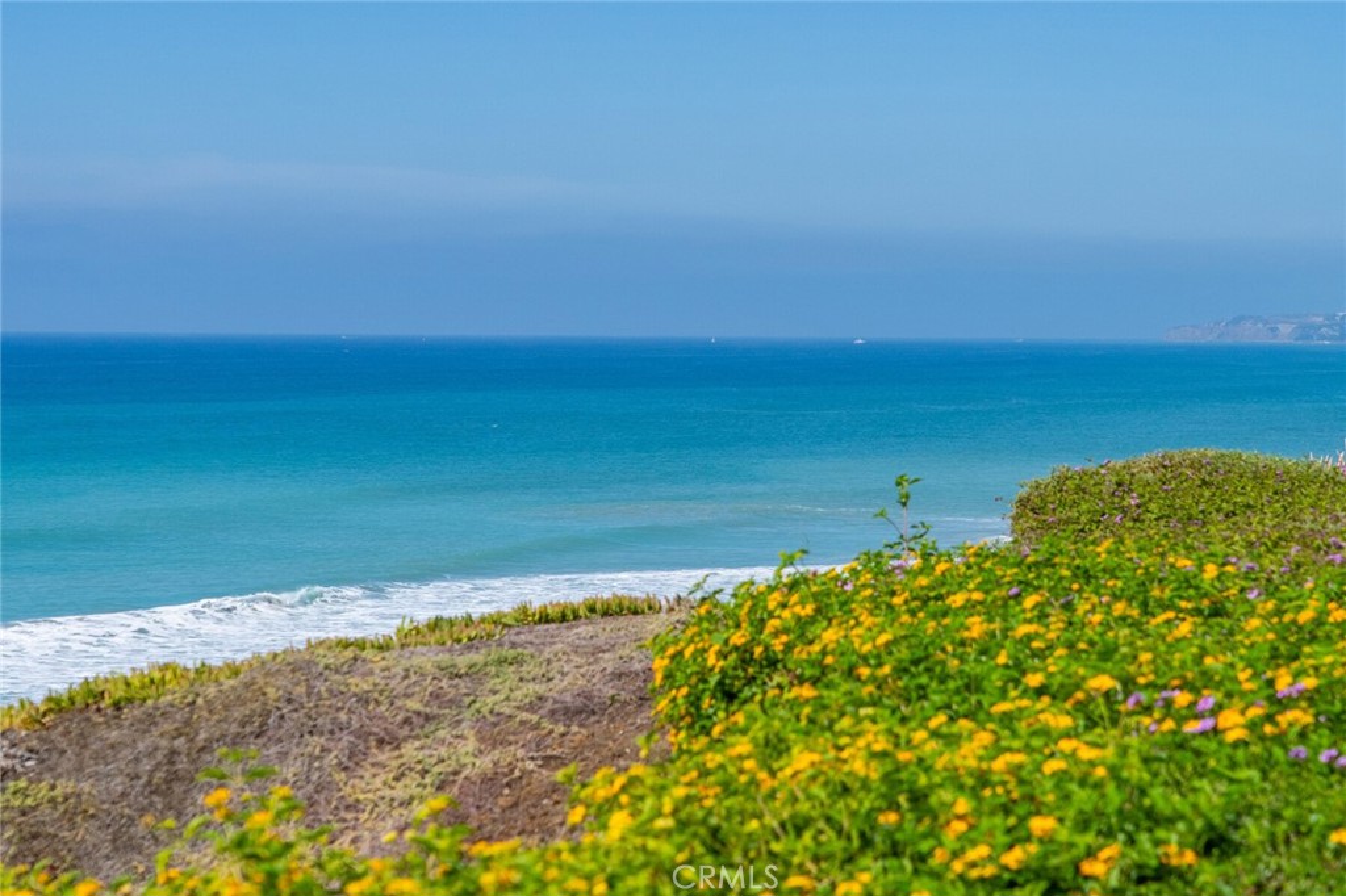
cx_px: 673
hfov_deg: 24.8
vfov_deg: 16.6
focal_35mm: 82
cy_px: 448
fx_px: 3065
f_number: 7.1
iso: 500
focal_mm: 55
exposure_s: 1/2000
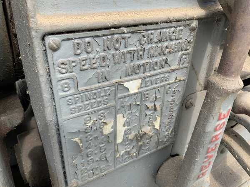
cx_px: 125
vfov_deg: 48.2
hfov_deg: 61.7
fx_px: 209
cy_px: 94
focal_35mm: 29
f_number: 1.8
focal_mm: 3
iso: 16
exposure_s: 1/230
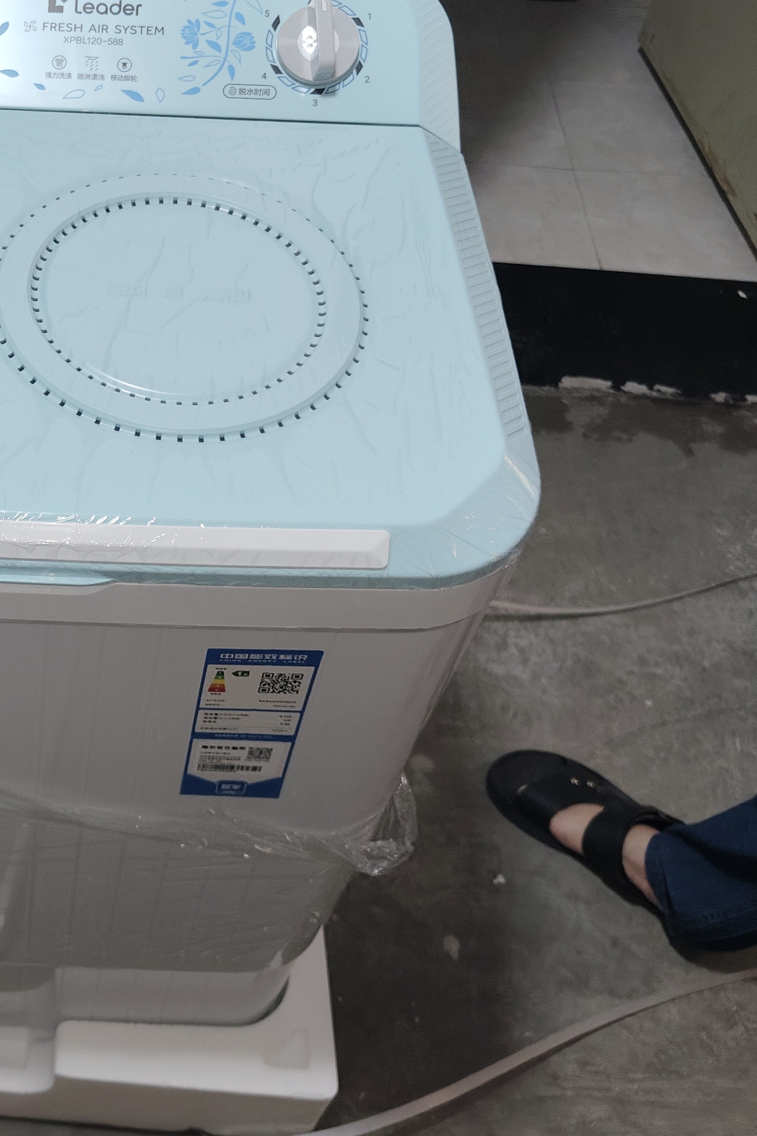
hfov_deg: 28.9
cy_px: 440
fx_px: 1356
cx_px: -26
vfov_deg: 45.1
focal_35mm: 43
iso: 807
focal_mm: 5.56
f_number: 1.88
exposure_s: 1/100
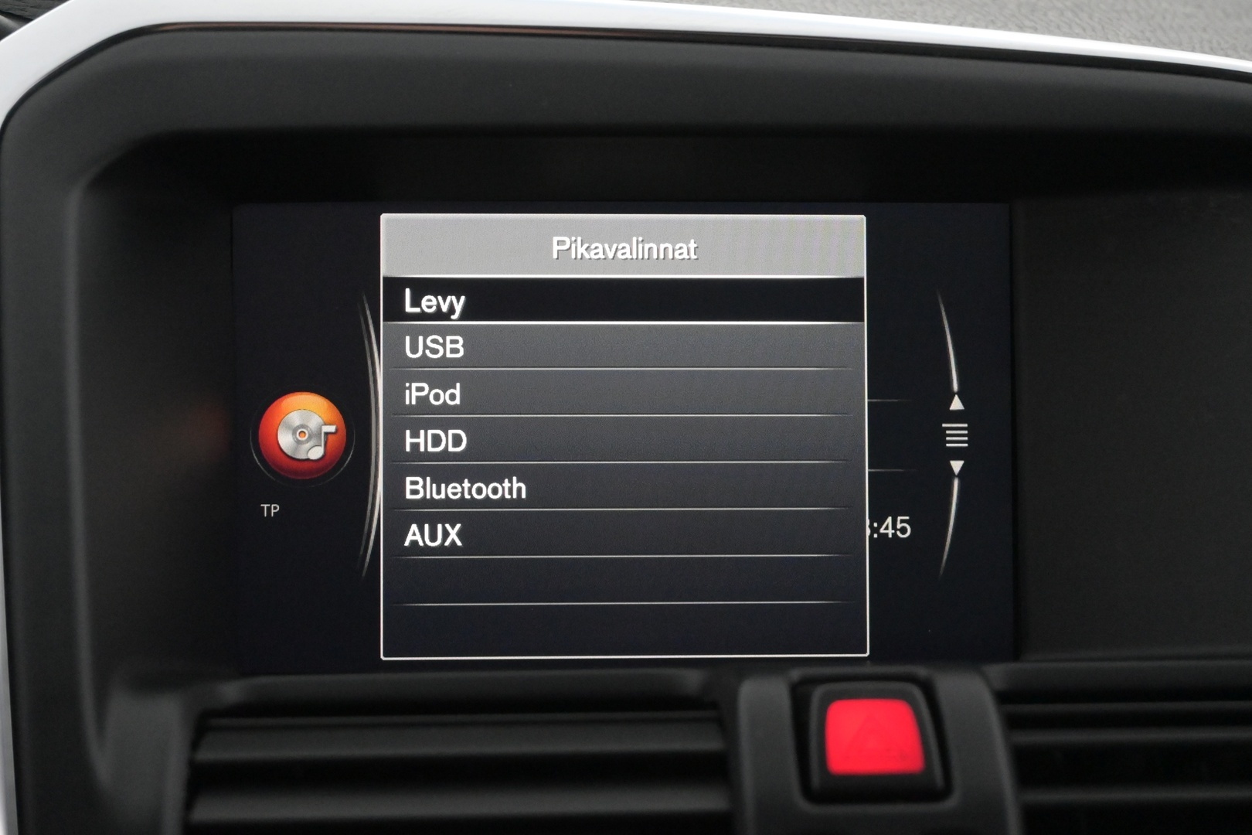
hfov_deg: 29.9
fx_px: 2347
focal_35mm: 68
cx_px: 626
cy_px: 418
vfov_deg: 20.2
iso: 5000
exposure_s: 1/80
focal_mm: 45
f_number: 6
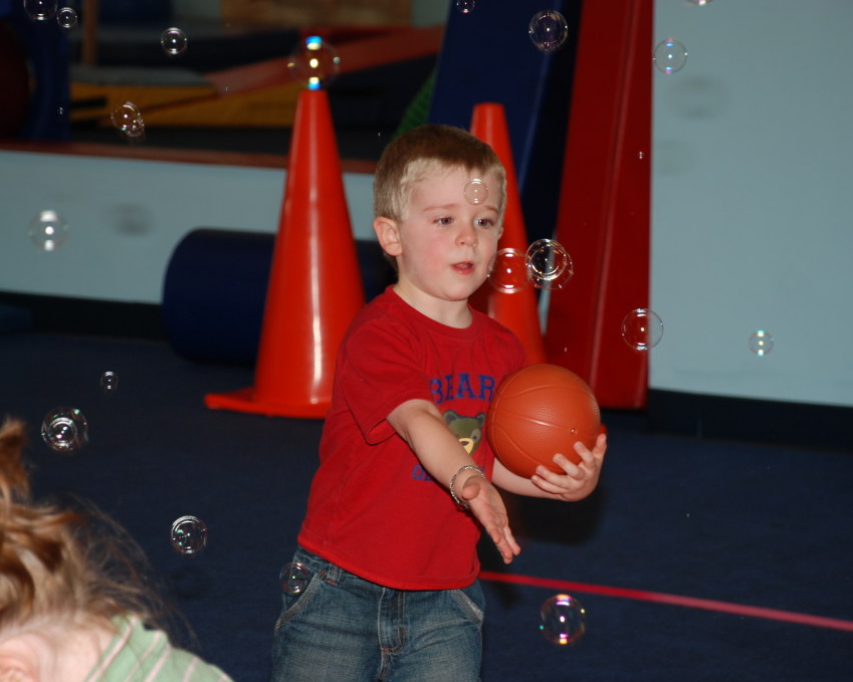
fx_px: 3862
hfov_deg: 12.6
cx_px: 425
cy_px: 341
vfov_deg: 10.1
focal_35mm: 153
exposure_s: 1/60
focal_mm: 90
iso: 200
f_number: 5.6
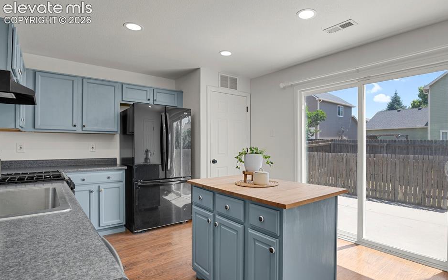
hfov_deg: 87.8
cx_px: 244
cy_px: 145
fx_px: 232
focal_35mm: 19
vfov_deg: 62.2
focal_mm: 17
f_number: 8
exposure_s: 1/3
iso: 250
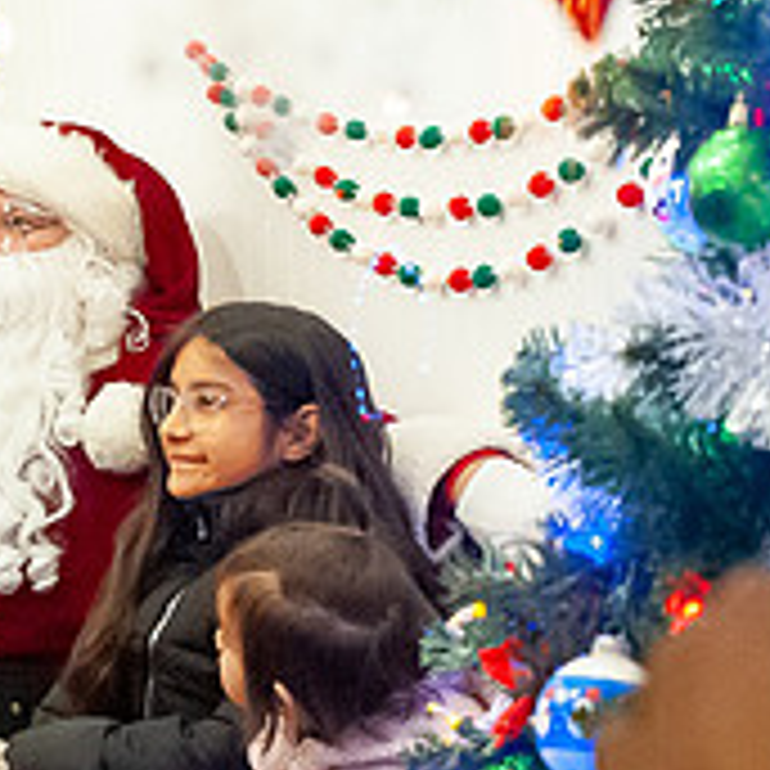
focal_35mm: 104
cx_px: 149
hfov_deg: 16.6
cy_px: 452
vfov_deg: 16.7
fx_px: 2617
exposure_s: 1/125
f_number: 4.5
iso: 6400
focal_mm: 30
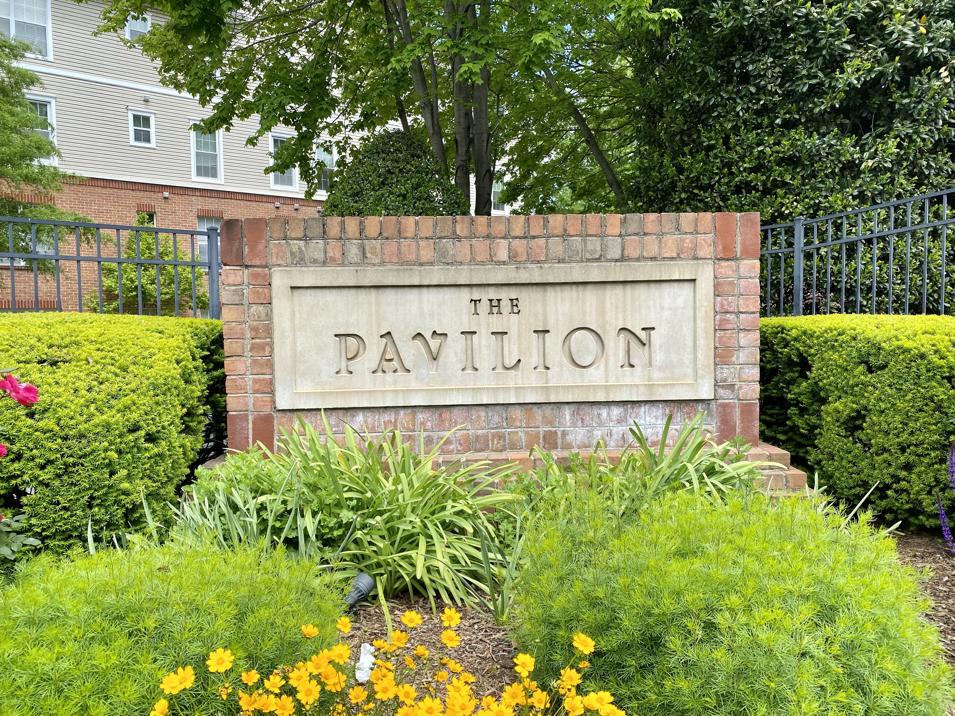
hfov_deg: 67.3
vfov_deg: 53.1
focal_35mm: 26
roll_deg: +0.1
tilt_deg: -2.1
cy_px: 358
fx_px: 717
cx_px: 478
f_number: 1.8
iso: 32
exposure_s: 1/1484
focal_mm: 4.25
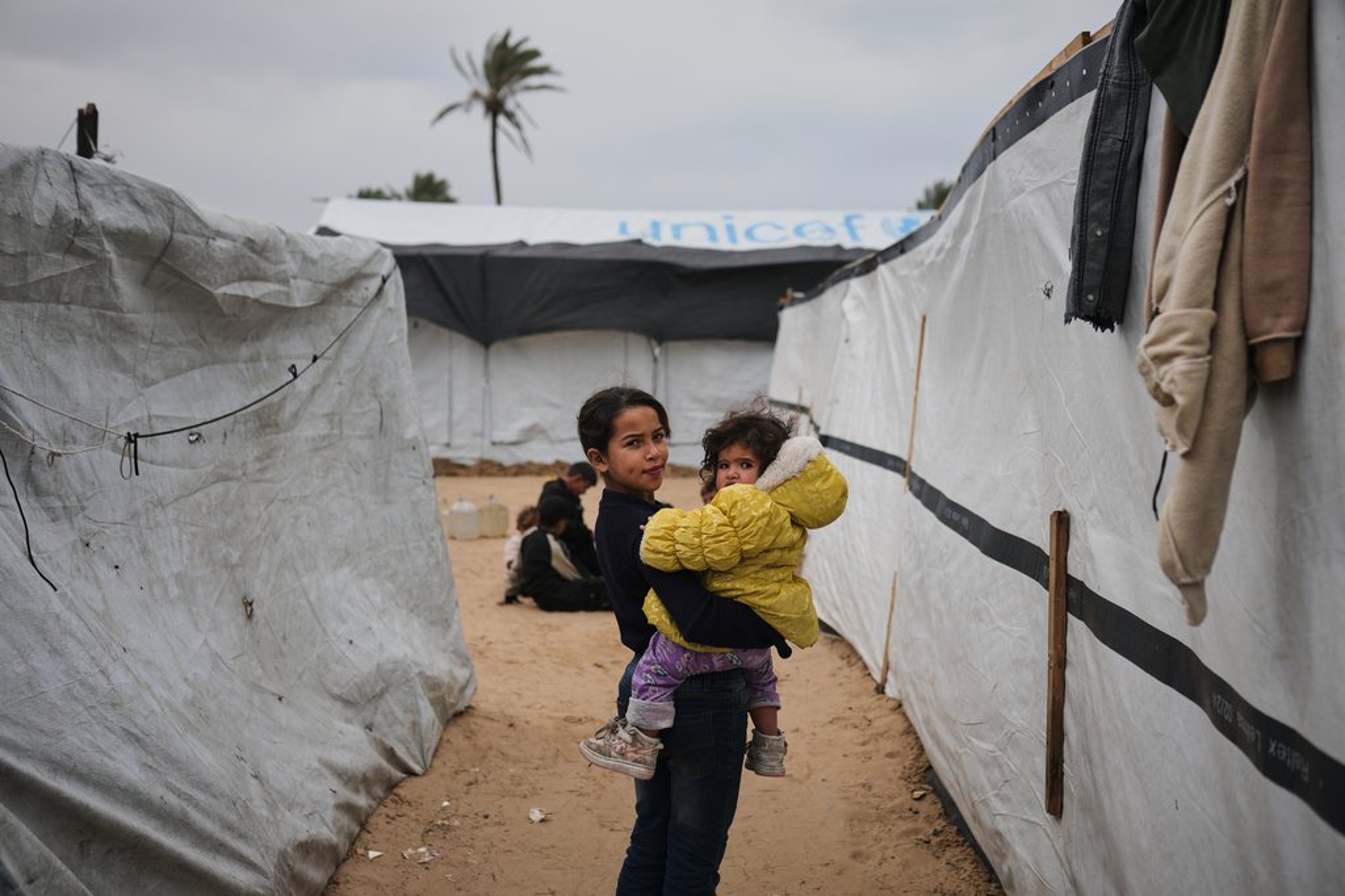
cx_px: 672
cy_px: 448
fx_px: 1307
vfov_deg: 37.8
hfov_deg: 54.4
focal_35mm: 35
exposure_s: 1/1600
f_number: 2.5
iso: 80
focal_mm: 35
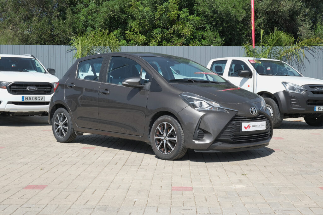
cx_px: 162
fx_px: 476
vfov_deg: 25.5
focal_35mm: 53
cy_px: 108
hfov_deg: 37.5
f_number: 9
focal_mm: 35.3
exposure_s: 1/180
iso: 160
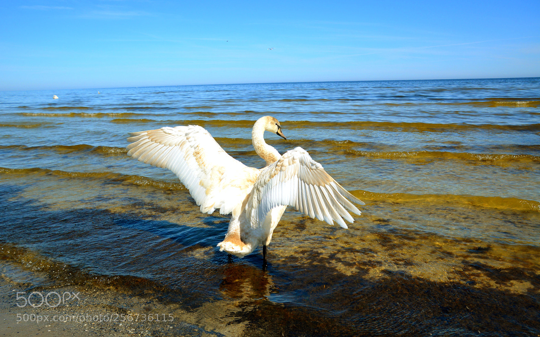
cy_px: 162
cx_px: 269
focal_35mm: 31
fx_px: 456
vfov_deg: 40.6
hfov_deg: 61.2
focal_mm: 20
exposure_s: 1/1600
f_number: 7.1
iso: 400
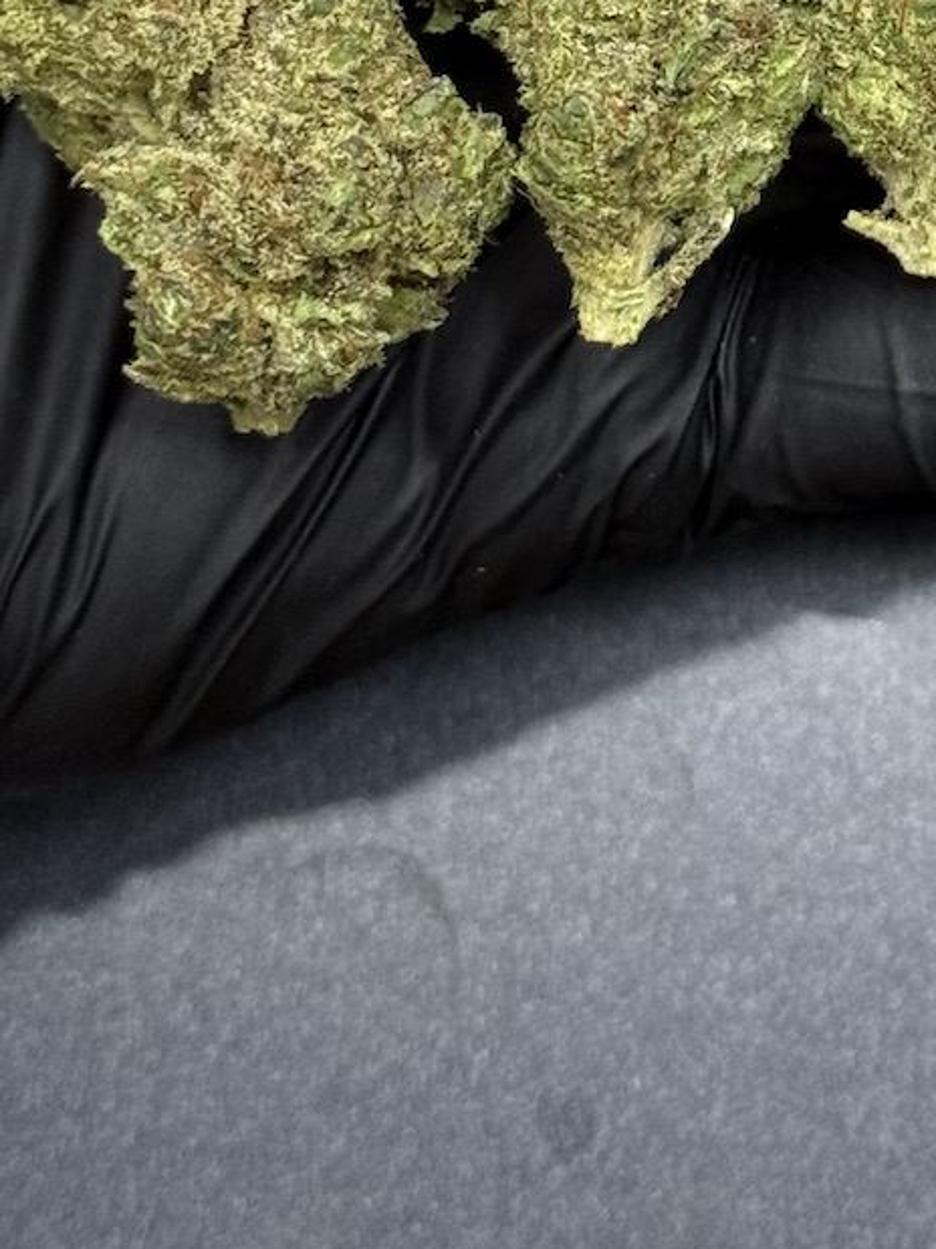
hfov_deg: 9.8
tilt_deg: -81.4
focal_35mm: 149
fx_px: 5374
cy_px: -274
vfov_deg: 12.9
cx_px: 1162
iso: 125
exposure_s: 1/50
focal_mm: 6.76
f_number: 1.78
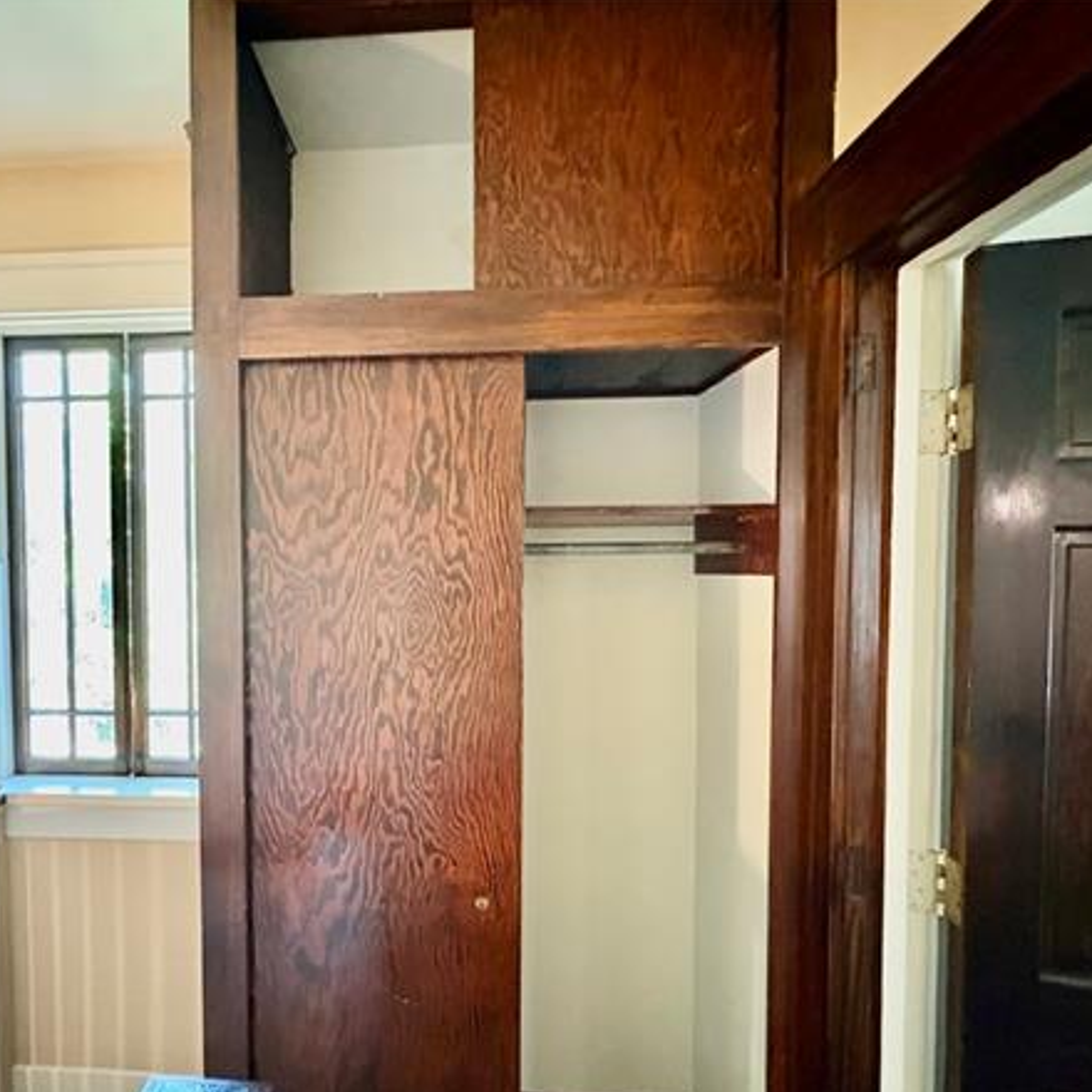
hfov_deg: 79.1
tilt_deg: -1.6
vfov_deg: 80.6
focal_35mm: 18
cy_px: 588
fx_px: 642
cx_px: 405
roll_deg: +1.2
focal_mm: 2.22
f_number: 2.2
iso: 1250
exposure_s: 1/30
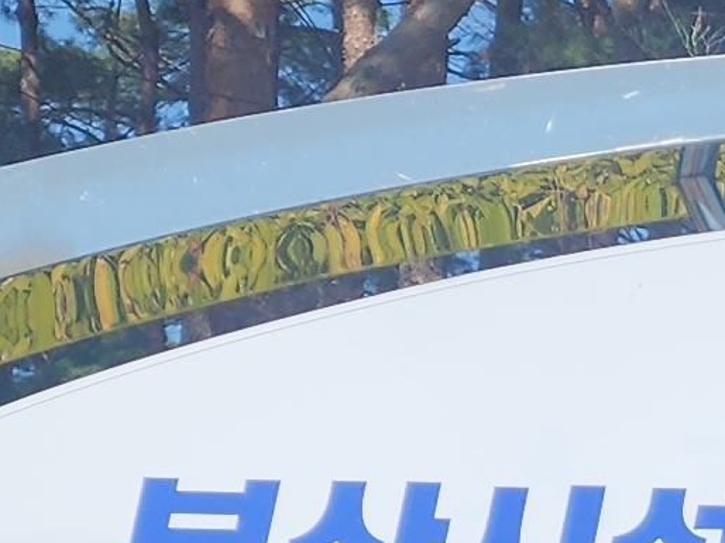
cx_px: 1353
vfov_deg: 7.7
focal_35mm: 179
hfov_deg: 10.3
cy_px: 1295
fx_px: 3747
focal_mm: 6.4
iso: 12
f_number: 1.8
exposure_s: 1/1728
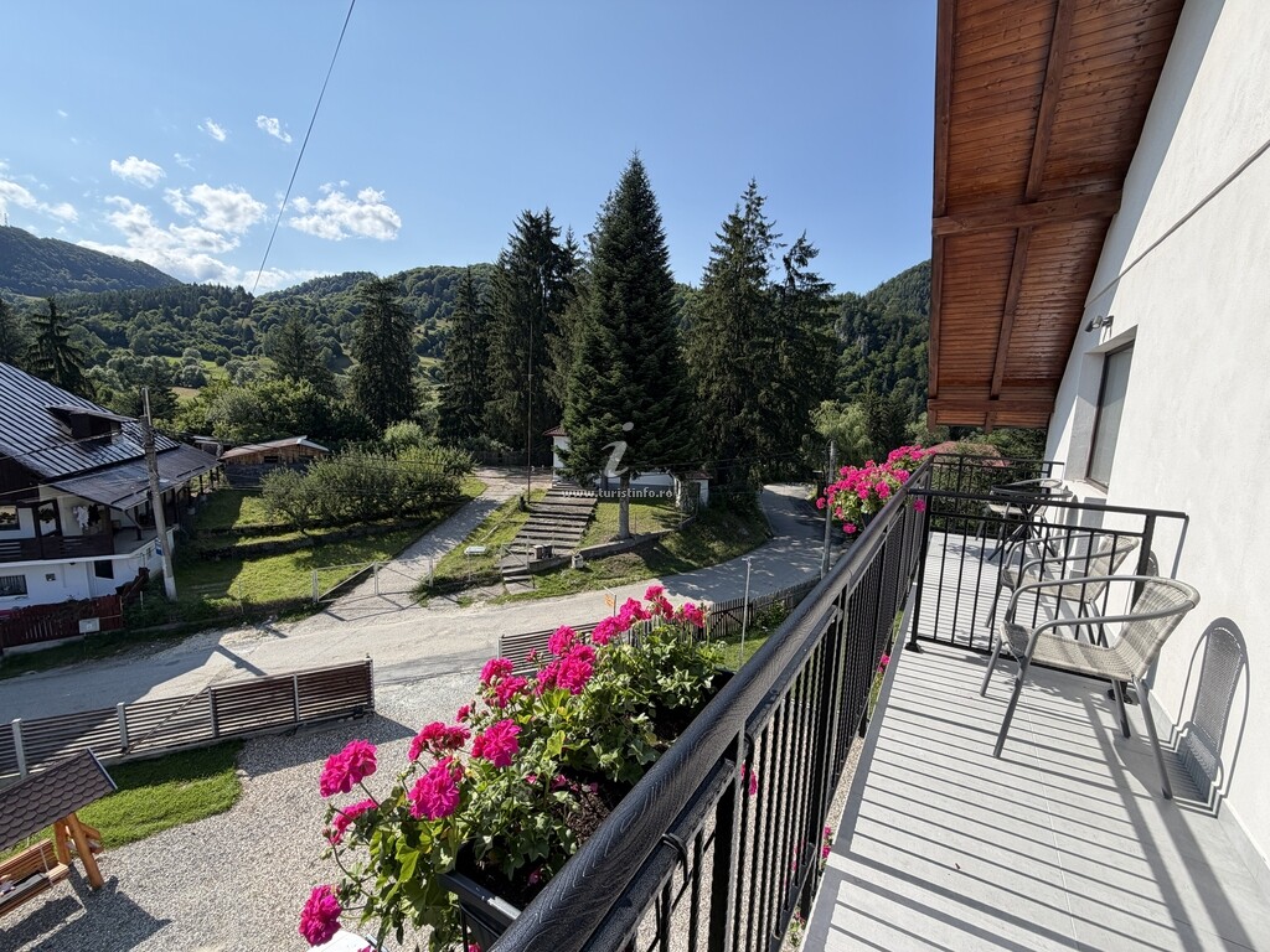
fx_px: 514
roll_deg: -2.0
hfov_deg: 102.1
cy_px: 476
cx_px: 635
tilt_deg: -8.9
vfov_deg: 85.7
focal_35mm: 14
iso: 25
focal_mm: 2.22
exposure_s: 1/770
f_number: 2.2
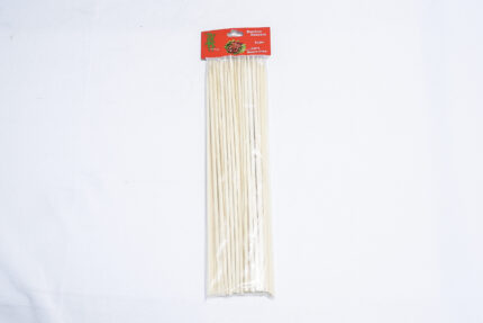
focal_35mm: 52
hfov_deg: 38.2
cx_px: 242
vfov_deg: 26.0
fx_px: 698
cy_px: 162
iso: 3200
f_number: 9
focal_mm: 52
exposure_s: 1/200
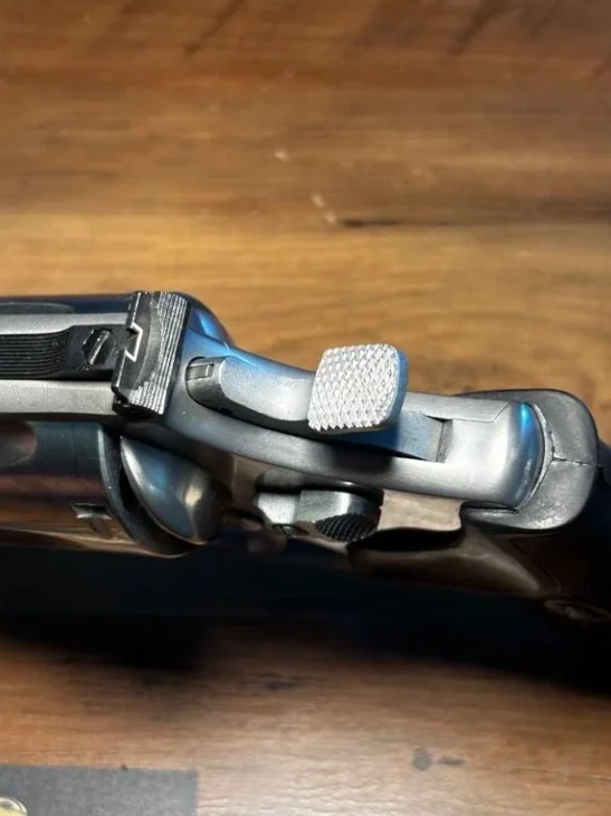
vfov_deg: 33.8
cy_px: 433
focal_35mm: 57
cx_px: 280
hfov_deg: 25.6
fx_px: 1342
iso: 100
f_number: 1.6
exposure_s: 1/60
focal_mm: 5.96
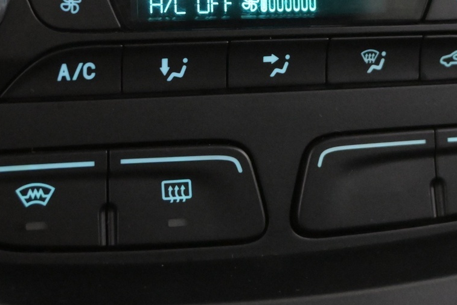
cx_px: 242
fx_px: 1182
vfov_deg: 14.5
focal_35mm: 93
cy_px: 24
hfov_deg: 21.9
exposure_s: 1/50
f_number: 4.8
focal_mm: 29
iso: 6400
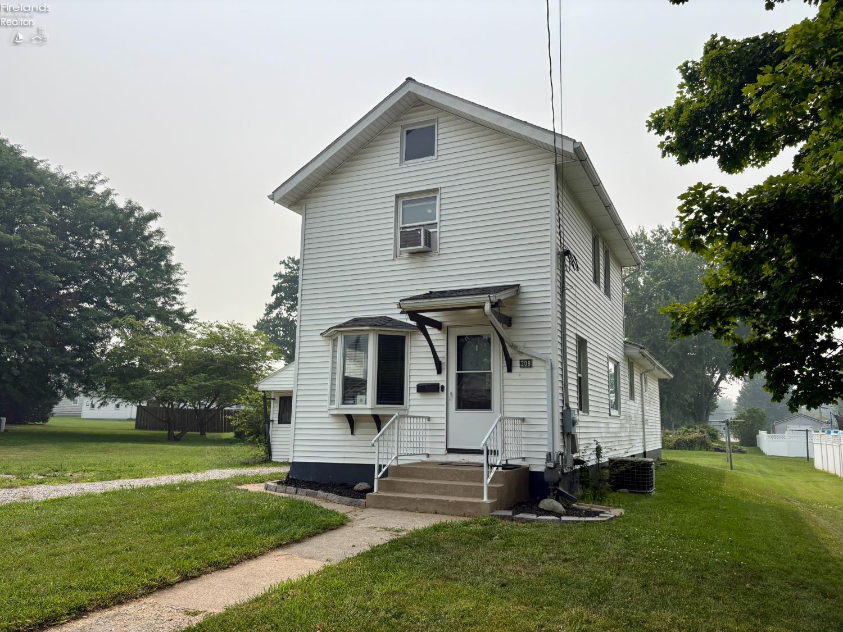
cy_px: 316
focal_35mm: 26
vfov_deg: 53.1
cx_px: 422
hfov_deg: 67.3
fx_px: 633
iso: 50
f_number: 1.6
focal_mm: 5.96
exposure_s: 1/5814
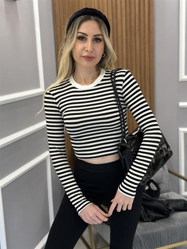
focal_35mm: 48
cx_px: 94
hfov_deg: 30.3
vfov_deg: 39.7
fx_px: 346
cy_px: 124
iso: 125
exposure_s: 1/100
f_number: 1.78
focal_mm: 6.86
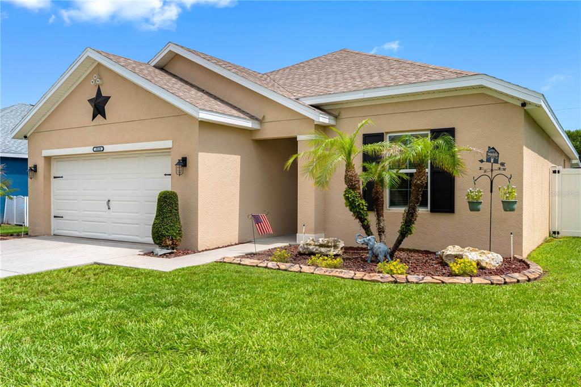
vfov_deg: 44.9
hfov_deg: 63.7
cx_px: 290
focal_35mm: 29
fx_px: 468
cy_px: 194
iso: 125
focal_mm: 29
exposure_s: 1/50
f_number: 11
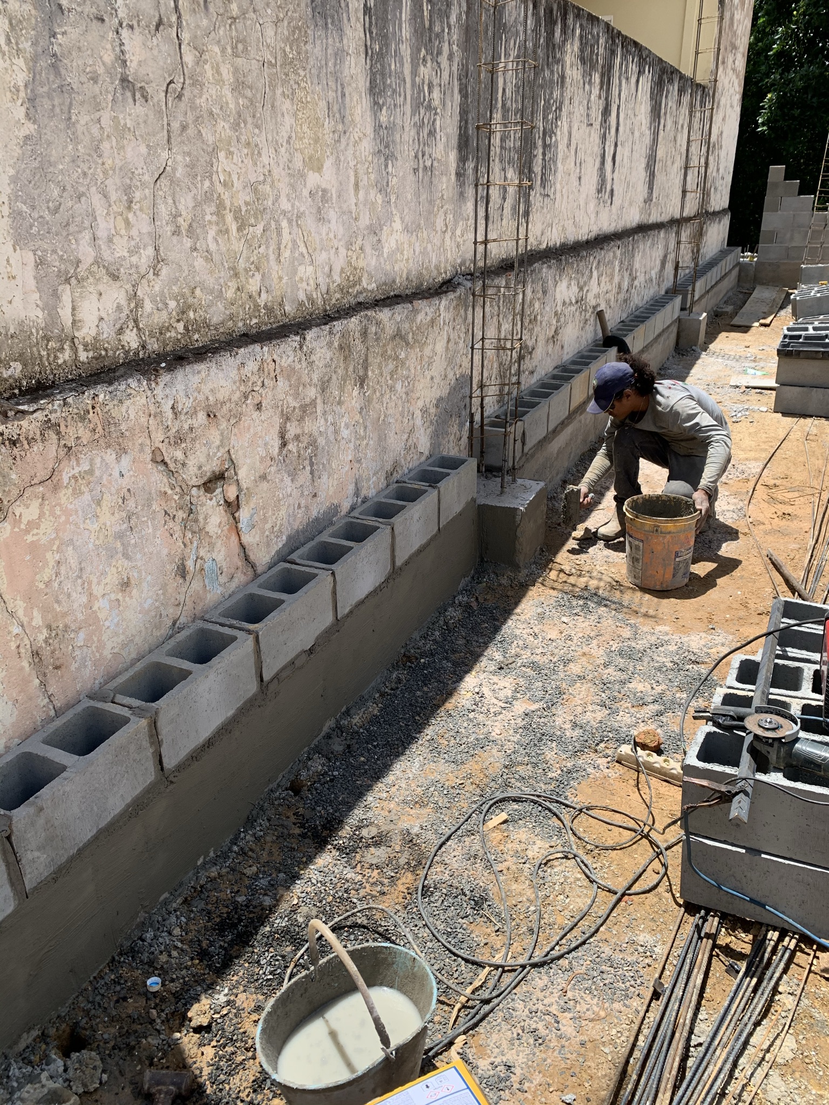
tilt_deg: -23.0
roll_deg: -0.6
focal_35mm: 26
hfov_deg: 53.1
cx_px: 414
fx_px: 830
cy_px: 552
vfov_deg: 67.3
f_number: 1.8
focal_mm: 4.25
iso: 25
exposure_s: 1/1880
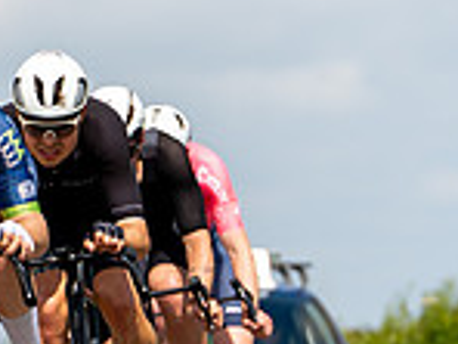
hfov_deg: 3.7
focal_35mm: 537
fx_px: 7105
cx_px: -90
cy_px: 277
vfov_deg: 2.8
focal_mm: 142
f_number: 3.5
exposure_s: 1/1250
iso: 100
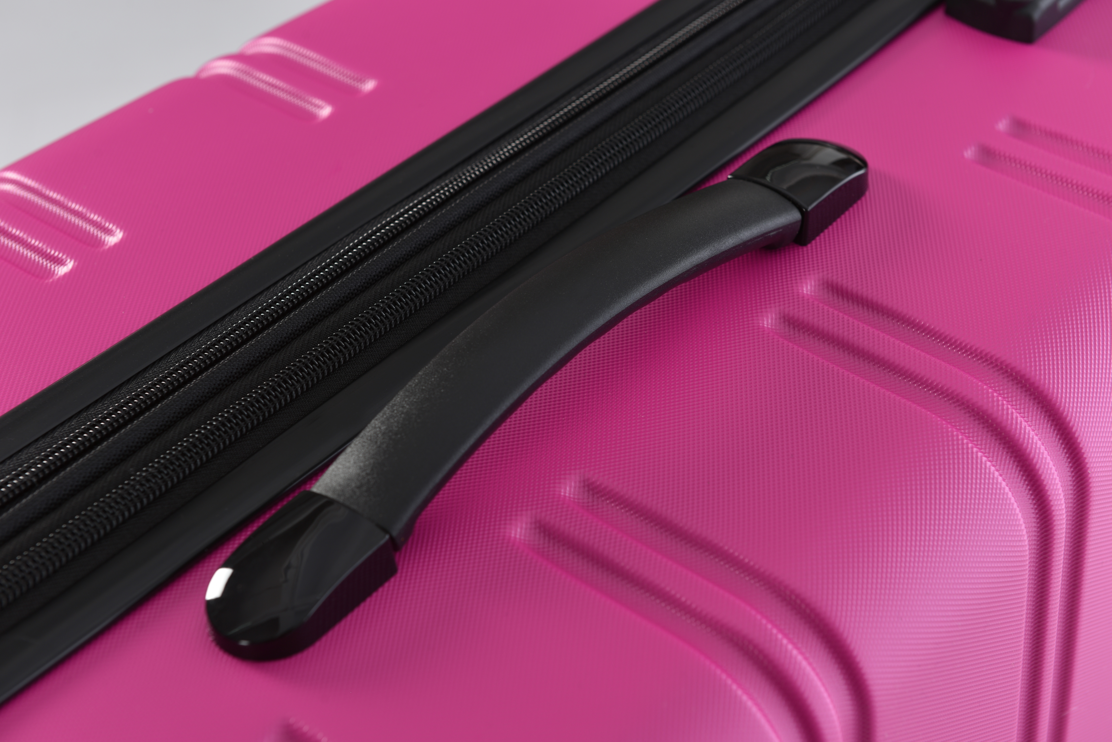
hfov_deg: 28.8
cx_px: 556
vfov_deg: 19.5
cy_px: 371
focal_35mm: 70
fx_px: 2163
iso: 64
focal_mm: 70
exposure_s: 1/125
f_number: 9
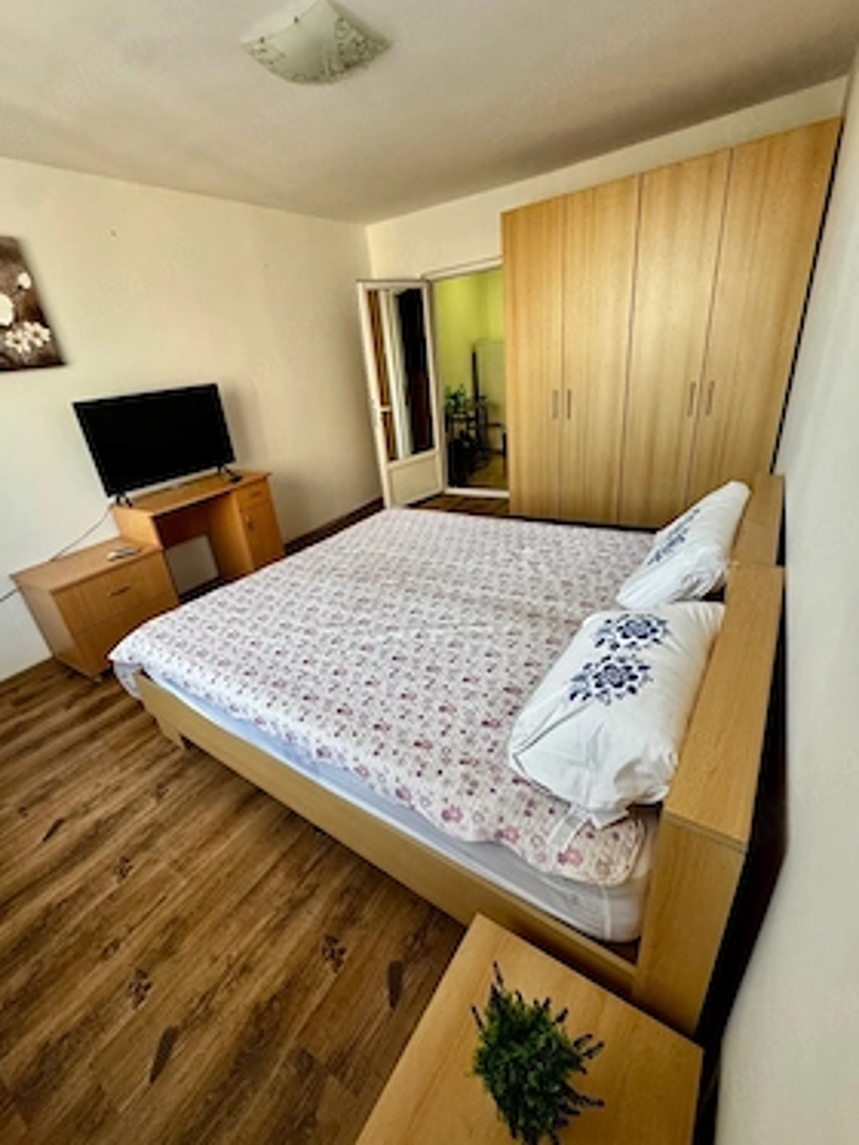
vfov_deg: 98.1
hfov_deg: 81.7
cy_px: 586
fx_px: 496
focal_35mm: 15
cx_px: 402
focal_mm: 2.22
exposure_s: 1/92
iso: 320
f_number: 2.2
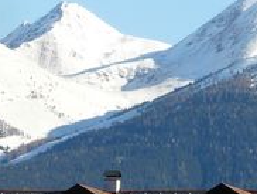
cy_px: 102
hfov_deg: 3.2
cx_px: 212
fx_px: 4565
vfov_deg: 2.4
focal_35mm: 614
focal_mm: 28.8
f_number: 5.6
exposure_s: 1/400
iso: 100
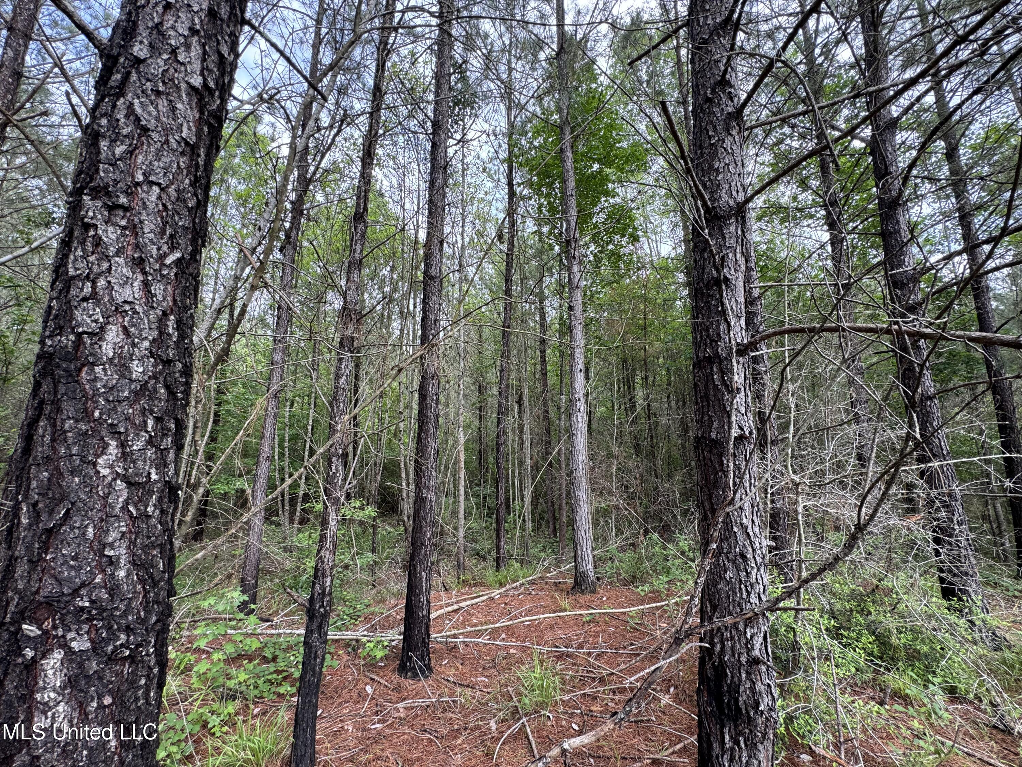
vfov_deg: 85.7
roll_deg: -0.1
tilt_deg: +9.8
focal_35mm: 14
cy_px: 384
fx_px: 413
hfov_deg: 102.1
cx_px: 511
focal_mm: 2.22
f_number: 2.2
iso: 40
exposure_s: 1/122
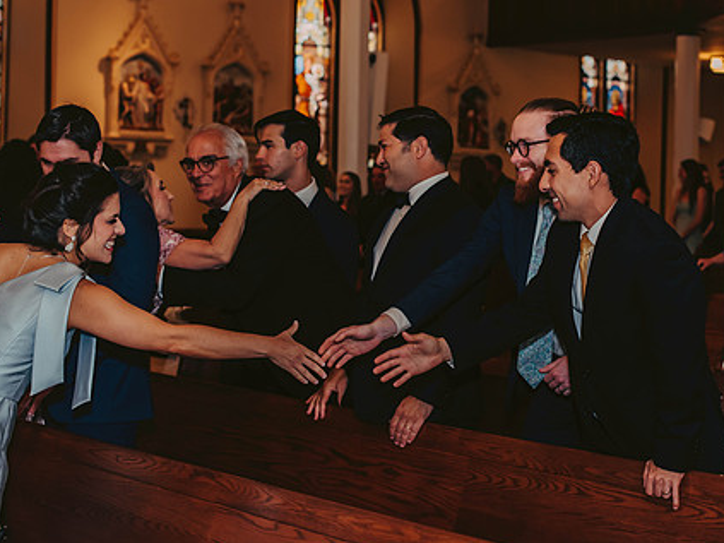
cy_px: 222
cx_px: 462
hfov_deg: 29.3
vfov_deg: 22.2
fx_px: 1380
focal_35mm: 66
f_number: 2.8
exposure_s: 1/125
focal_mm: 50
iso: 800
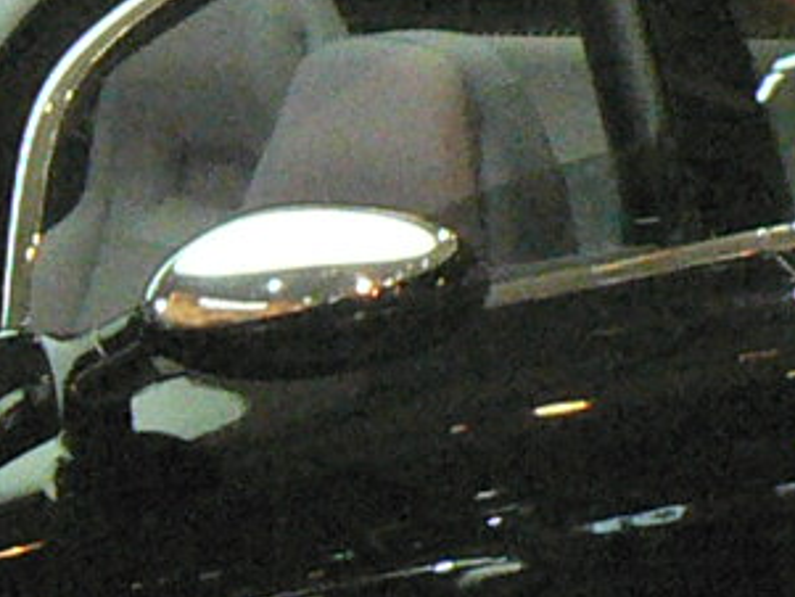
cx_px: -364
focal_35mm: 463
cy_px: 74
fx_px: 10638
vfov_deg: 3.2
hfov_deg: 4.3
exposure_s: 1/100
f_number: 3.2
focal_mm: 11.4
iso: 400
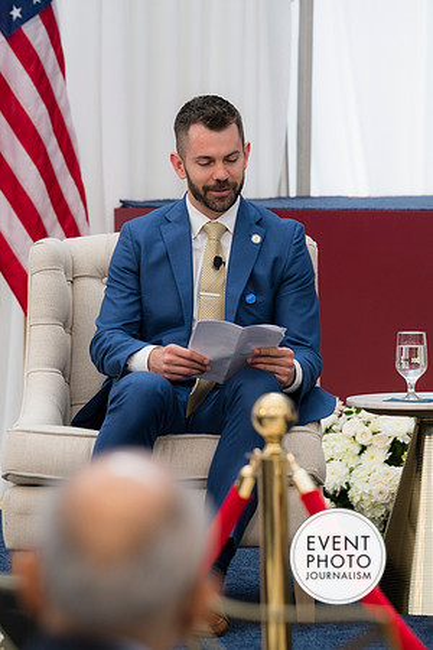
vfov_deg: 9.1
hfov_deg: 6.1
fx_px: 4059
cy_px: 325
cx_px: 216
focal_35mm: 225
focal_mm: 150
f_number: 4
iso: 180
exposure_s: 1/160
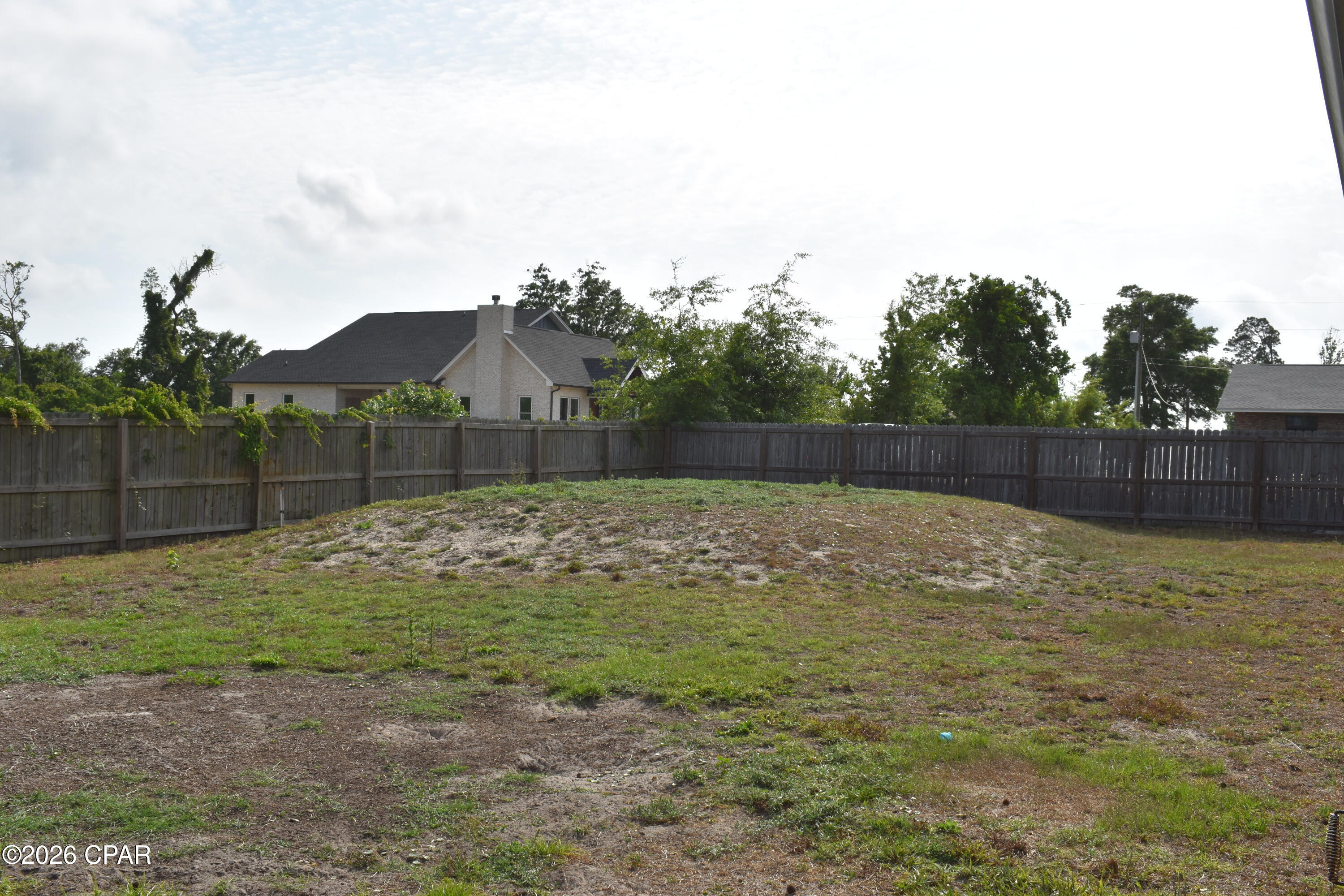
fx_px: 1344
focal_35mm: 36
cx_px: 672
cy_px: 448
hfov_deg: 53.1
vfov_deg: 36.9
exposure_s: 1/200
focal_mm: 24
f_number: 14
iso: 100
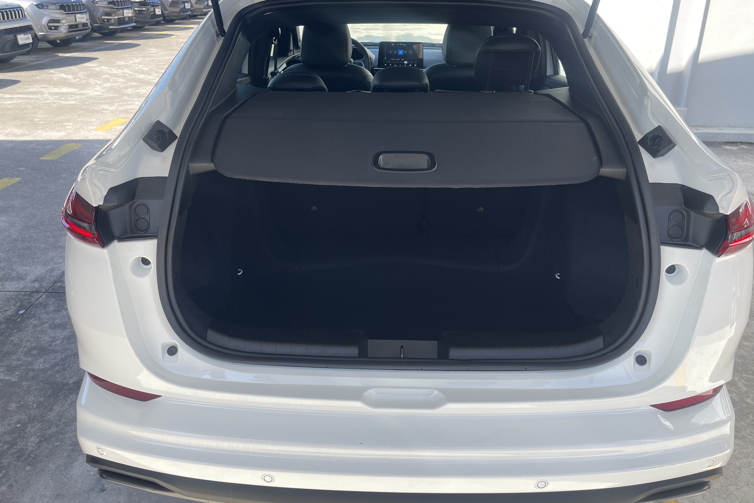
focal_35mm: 27
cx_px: 370
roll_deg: -0.7
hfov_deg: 67.4
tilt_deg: -23.1
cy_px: 230
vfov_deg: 47.9
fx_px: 565
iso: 32
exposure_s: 1/498
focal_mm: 5.1
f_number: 1.6
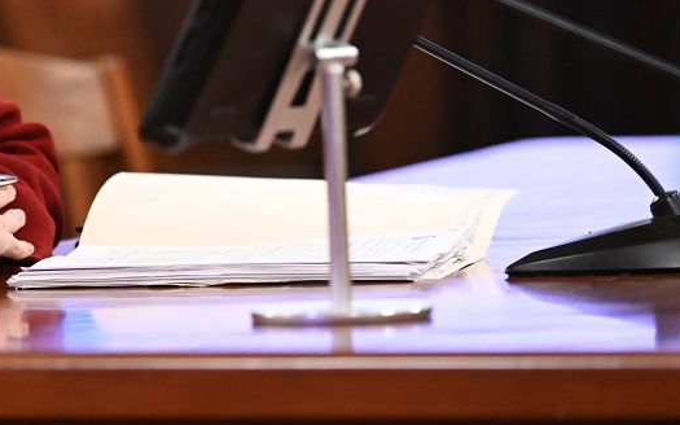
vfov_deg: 3.3
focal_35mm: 396
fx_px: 7338
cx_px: 85
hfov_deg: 5.3
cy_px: -3
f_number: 2.8
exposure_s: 1/100
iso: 3200
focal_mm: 170
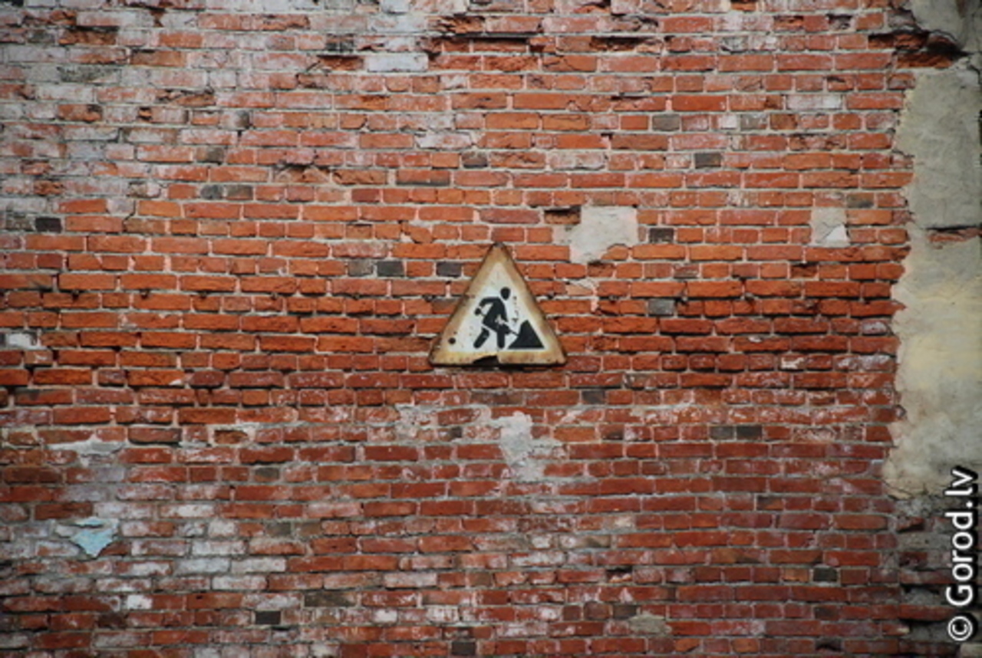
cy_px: 329
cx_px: 491
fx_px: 5533
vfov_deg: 6.8
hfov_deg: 10.1
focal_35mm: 202
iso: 640
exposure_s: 1/1000
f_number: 5.6
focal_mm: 135
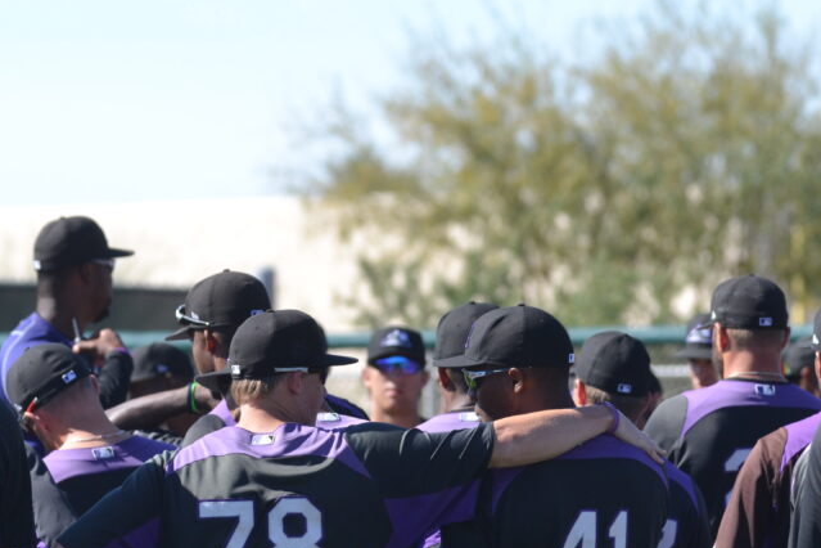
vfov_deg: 2.9
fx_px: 10969
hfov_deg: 4.3
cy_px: 385
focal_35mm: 481
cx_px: 266
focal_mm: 200
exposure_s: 1/1000
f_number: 5.6
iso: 400
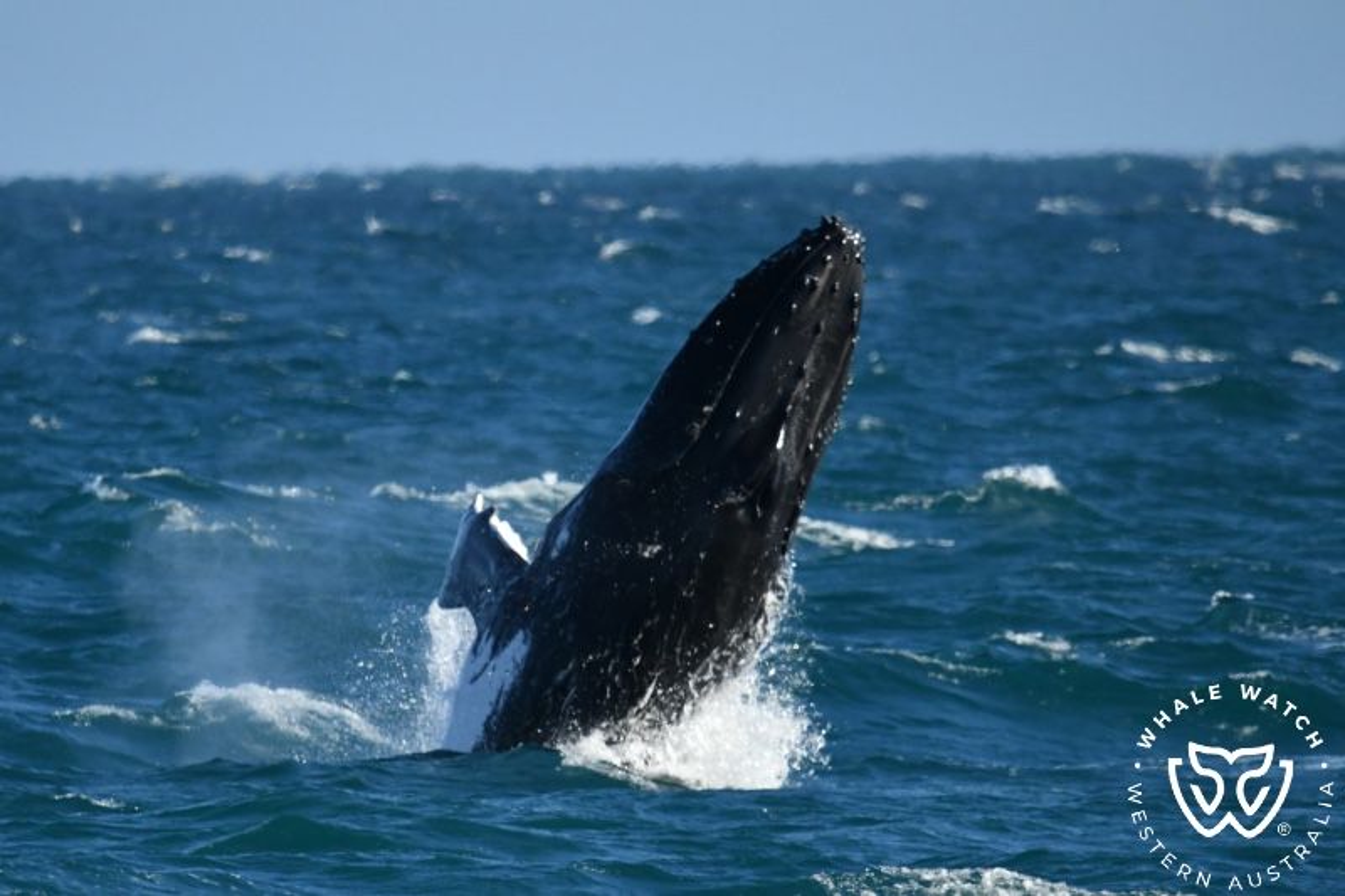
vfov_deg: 2.3
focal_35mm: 600
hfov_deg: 3.4
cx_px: 672
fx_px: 22411
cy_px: 448
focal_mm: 600
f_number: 6.3
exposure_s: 1/8000
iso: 1600
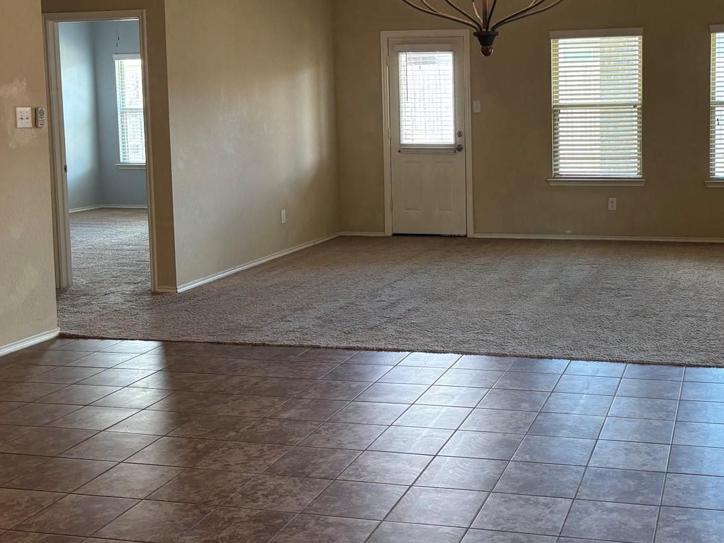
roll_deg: +0.7
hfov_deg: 40.5
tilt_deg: -5.2
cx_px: 507
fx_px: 962
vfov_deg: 31.2
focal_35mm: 46
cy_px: 170
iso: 100
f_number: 1.6
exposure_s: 1/60
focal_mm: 5.96
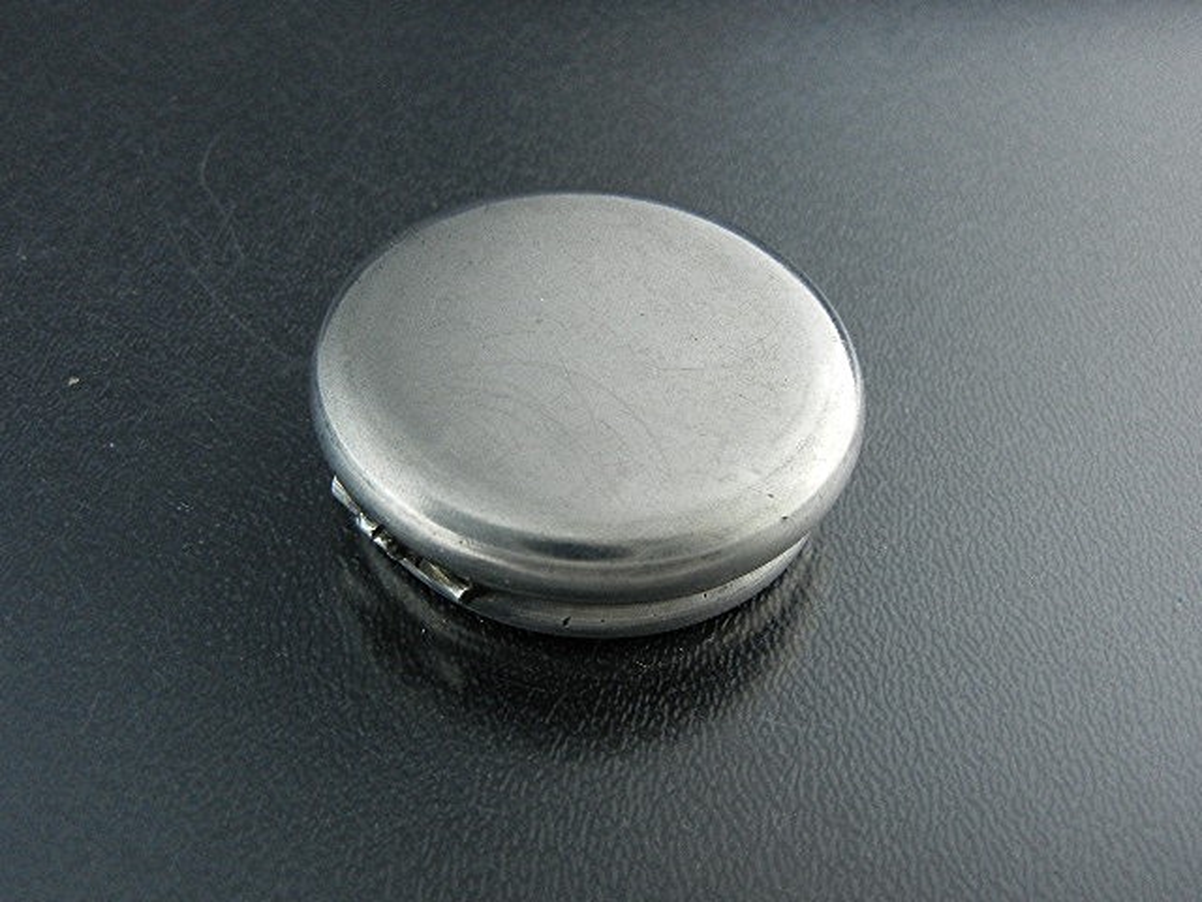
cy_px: 451
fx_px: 1563
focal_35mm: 45
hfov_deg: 42.1
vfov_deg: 32.2
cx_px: 601
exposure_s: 1/21.7
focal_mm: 8.1
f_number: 3.8
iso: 400
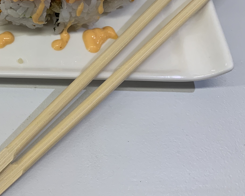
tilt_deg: -56.9
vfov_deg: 26.7
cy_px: 44
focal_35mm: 56
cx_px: -19
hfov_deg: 30.4
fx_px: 406
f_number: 1.8
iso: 80
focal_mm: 4.25
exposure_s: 1/120
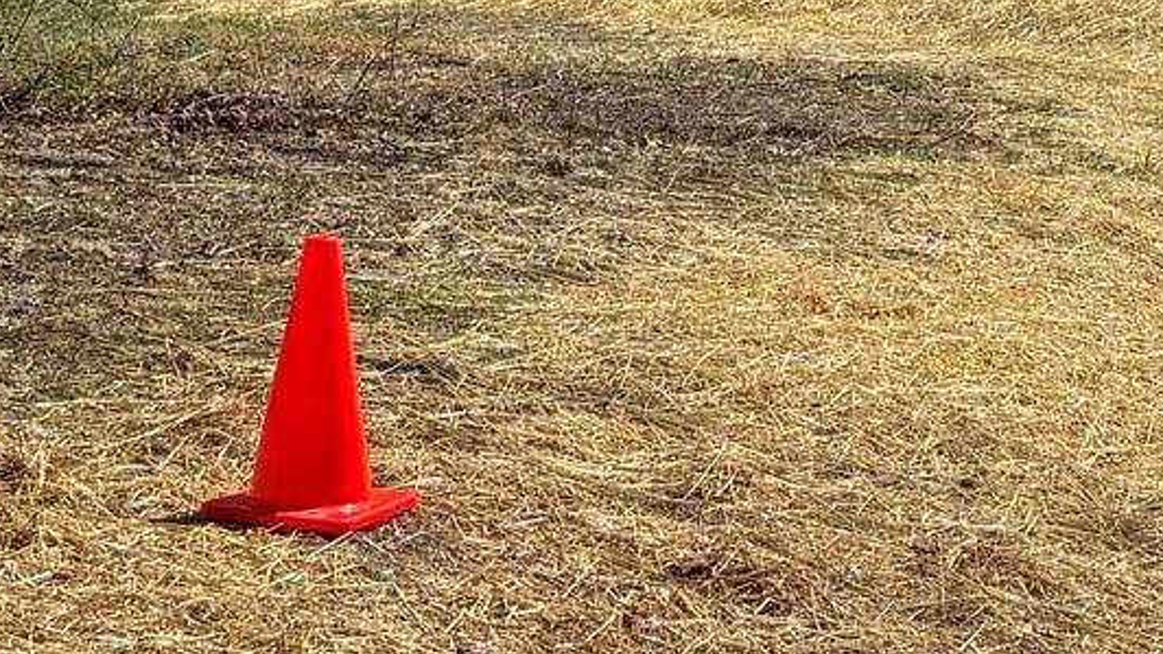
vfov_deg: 10.7
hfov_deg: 19.6
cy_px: -319
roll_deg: -1.5
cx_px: 741
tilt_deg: -8.6
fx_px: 3361
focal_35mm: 109
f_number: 1.6
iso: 50
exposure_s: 1/4082
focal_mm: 5.96
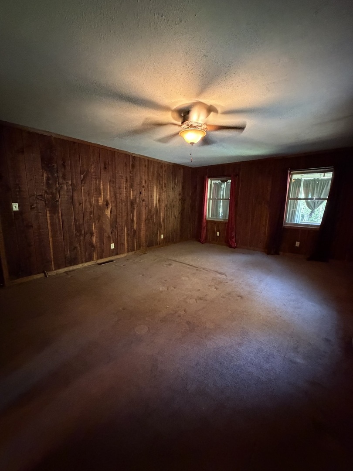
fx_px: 190
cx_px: 176
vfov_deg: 102.1
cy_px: 236
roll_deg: -1.9
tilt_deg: -12.3
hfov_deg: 85.7
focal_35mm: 14
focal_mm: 2.22
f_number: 2.2
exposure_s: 1/30
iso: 1250
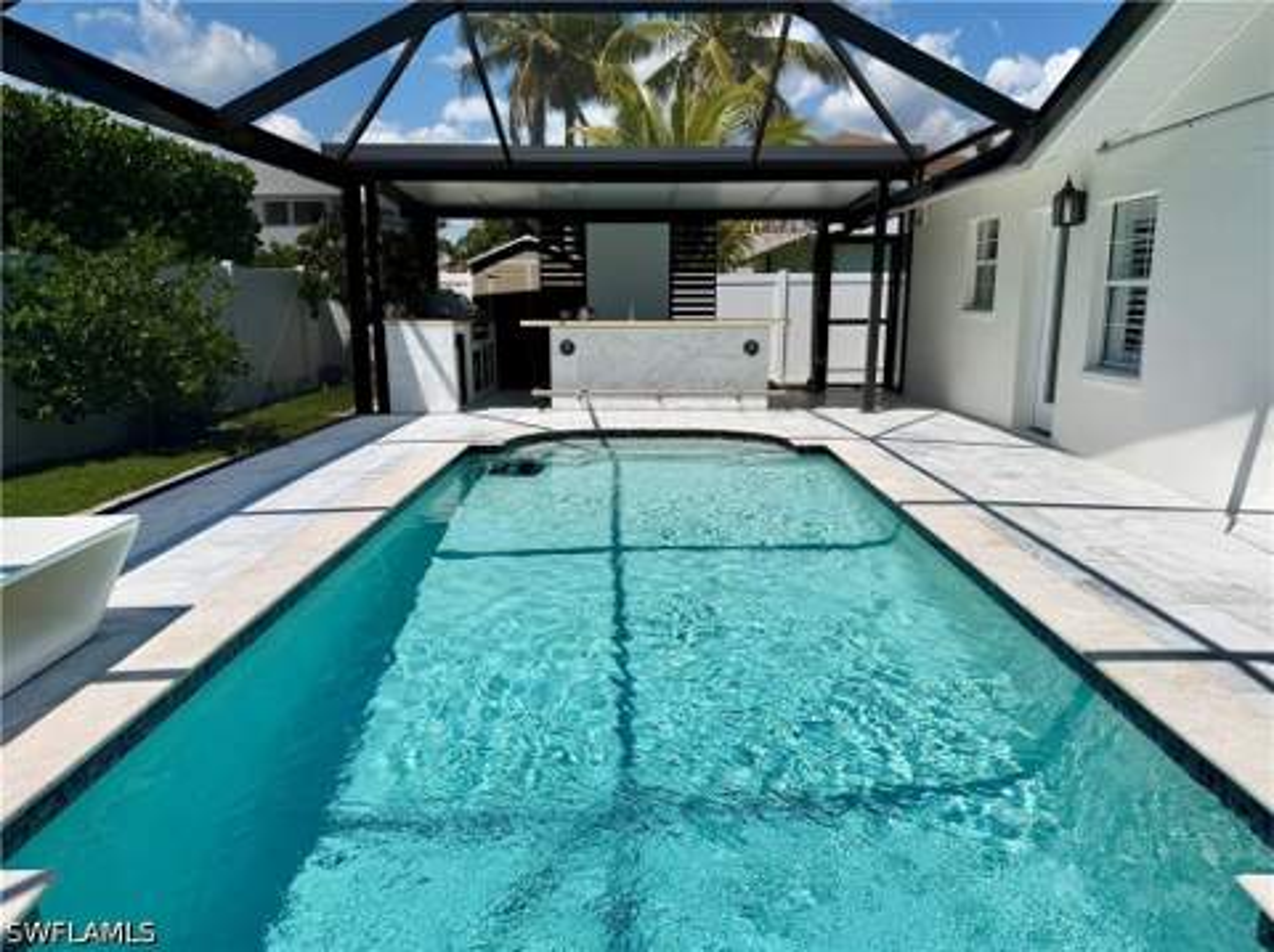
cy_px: 476
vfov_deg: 56.7
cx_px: 637
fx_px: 882
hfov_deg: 71.7
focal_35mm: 24
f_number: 1.78
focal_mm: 6.76
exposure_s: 1/7353
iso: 80
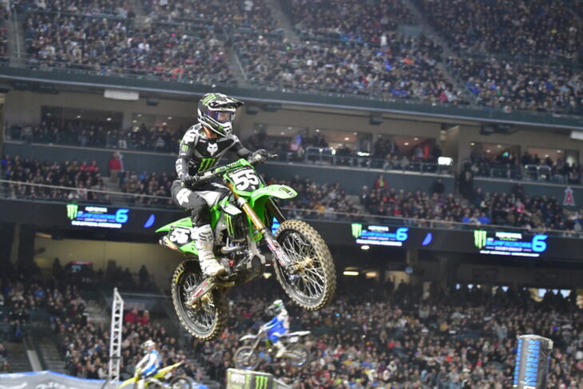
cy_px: 194
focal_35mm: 86
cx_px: 292
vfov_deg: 15.9
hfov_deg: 23.6
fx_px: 1393
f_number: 4
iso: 4000
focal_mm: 86
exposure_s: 1/800
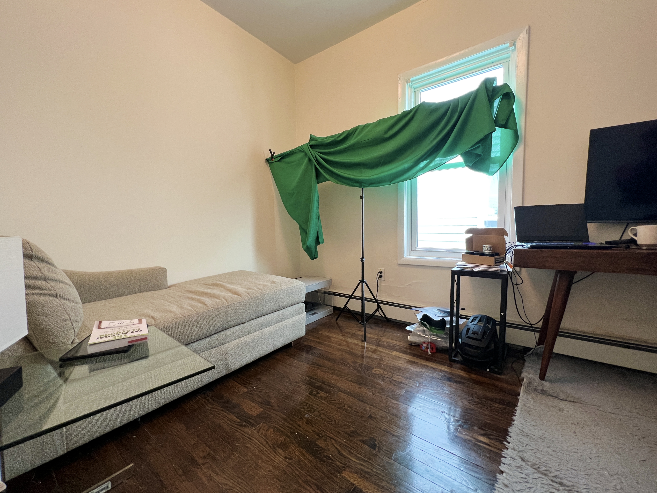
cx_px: 328
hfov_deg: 106.2
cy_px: 246
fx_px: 247
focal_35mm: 13
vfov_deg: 89.9
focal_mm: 1.57
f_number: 1.8
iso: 200
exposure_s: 1/60
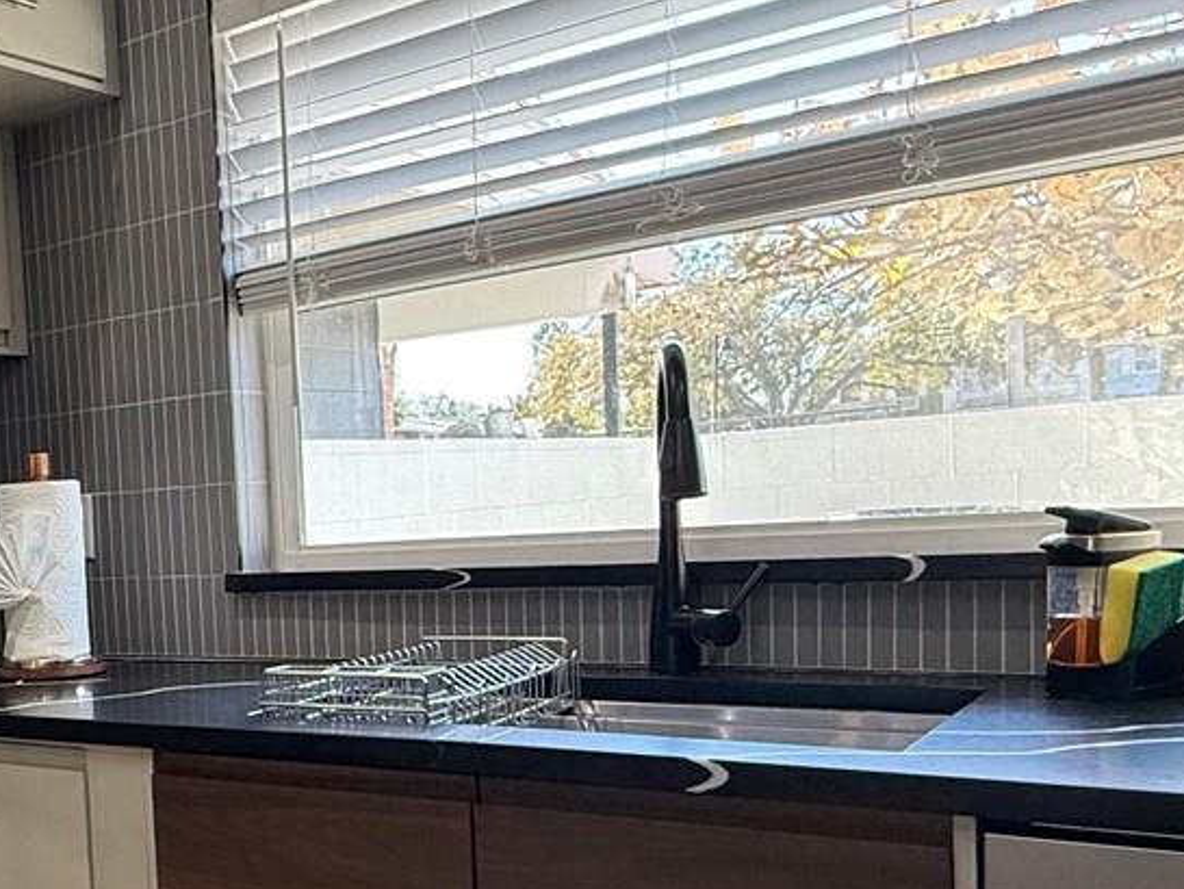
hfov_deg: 38.7
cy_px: 620
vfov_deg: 34.7
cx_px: -85
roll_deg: +3.9
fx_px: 1403
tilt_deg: -2.6
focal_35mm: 41
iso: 200
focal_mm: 2.22
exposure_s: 1/120
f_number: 2.2
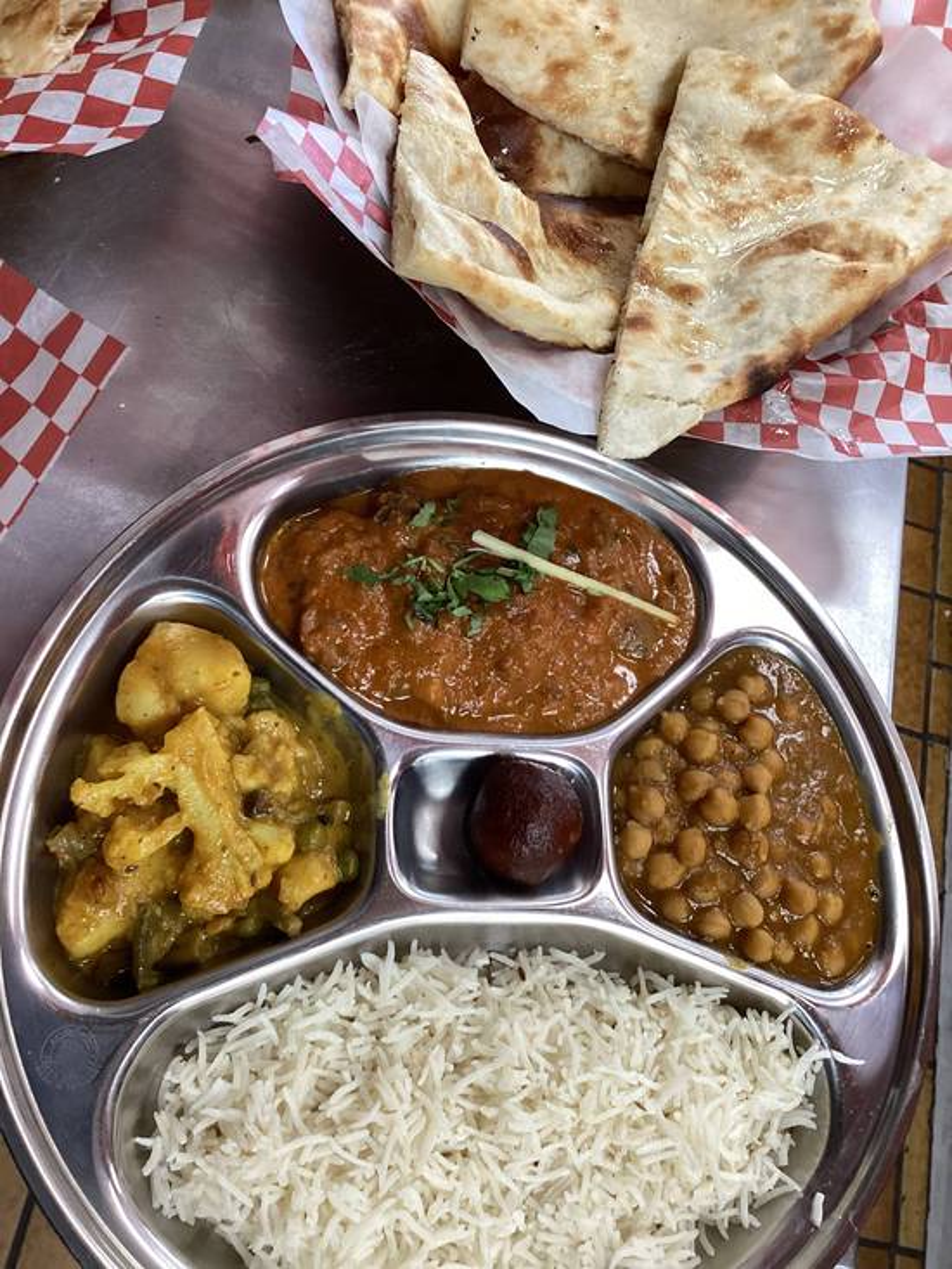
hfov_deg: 45.5
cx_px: 476
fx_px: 1136
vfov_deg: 58.3
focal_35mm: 31
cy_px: 634
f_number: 2.4
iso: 125
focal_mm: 3.3
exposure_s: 1/60
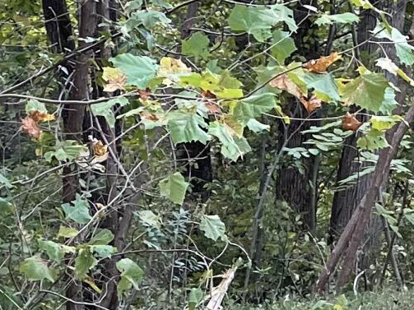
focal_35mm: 155
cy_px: 348
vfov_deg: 9.5
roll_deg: -1.9
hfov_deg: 12.7
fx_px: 1853
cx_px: 294
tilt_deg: -10.8
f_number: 1.6
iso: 125
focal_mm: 4.2
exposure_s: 1/121
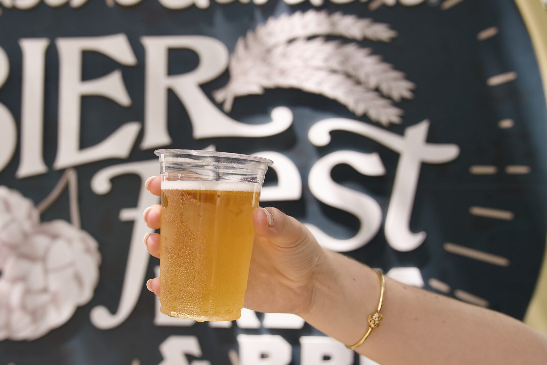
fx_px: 699
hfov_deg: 42.5
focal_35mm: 46
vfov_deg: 29.3
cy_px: 198
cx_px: 216
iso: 250
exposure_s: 1/500
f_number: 5
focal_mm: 30
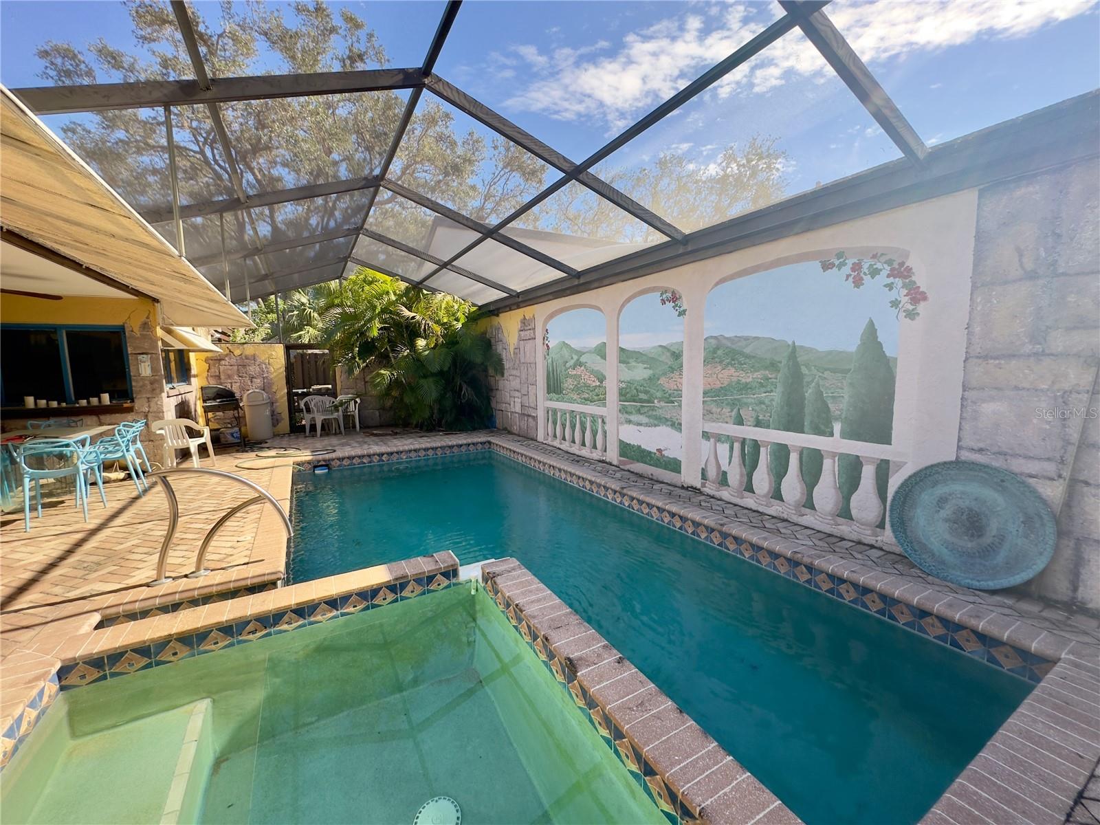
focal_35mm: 14
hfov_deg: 102.1
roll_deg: +1.6
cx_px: 550
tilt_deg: -6.4
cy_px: 412
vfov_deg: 85.7
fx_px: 445
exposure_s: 1/288
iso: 40
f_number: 2.2
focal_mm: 2.22
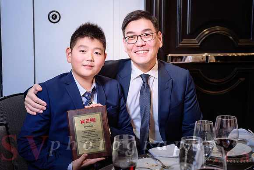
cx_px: 127
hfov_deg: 32.2
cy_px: 83
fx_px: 441
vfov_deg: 21.8
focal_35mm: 62
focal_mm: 58
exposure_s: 1/125
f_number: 4
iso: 1000
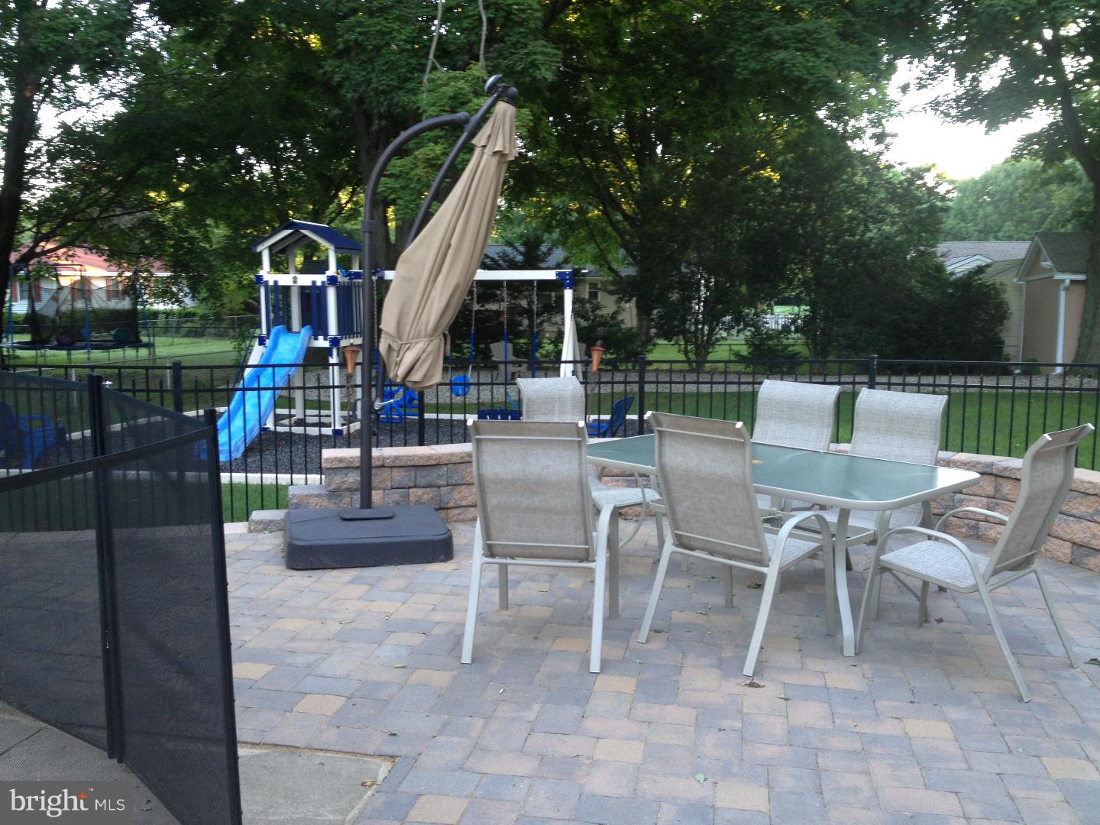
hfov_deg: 52.6
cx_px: 550
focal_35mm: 35
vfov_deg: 40.7
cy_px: 412
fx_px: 1112
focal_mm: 4.28
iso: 64
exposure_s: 1/20
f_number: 2.4
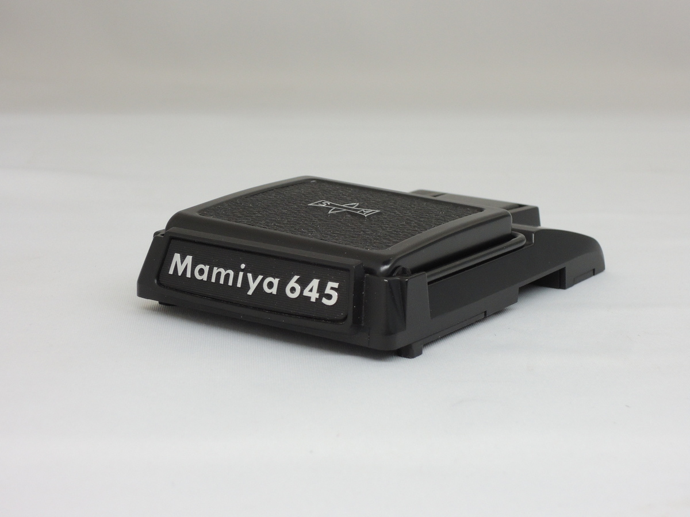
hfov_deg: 25.3
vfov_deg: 19.1
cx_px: 345
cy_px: 258
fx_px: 1535
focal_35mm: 77
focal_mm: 13.8
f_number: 4.7
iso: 400
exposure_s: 1/30
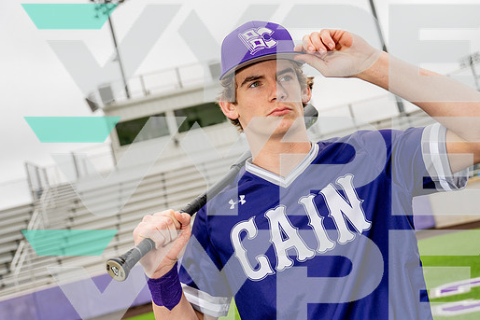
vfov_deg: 30.5
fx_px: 587
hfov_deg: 44.4
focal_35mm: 44
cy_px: 167
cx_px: 261
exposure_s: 1/250
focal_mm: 39
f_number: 4
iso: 100
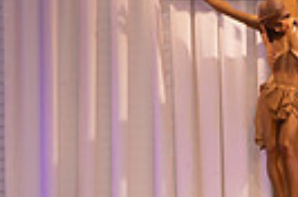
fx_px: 2758
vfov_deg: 4.0
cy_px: 449
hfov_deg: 6.0
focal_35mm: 334
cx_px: 653
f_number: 4.5
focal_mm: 70
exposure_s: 1/60
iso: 1250
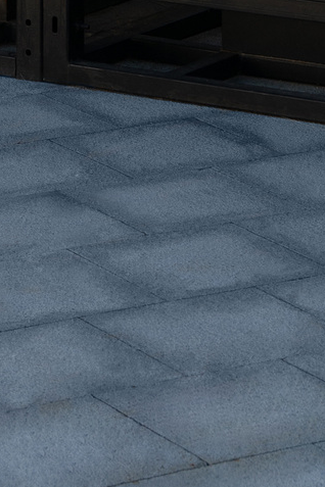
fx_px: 2979
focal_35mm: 220
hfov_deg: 6.2
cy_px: -908
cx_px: -14
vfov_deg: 8.1
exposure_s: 1/320
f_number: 5
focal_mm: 35
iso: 100
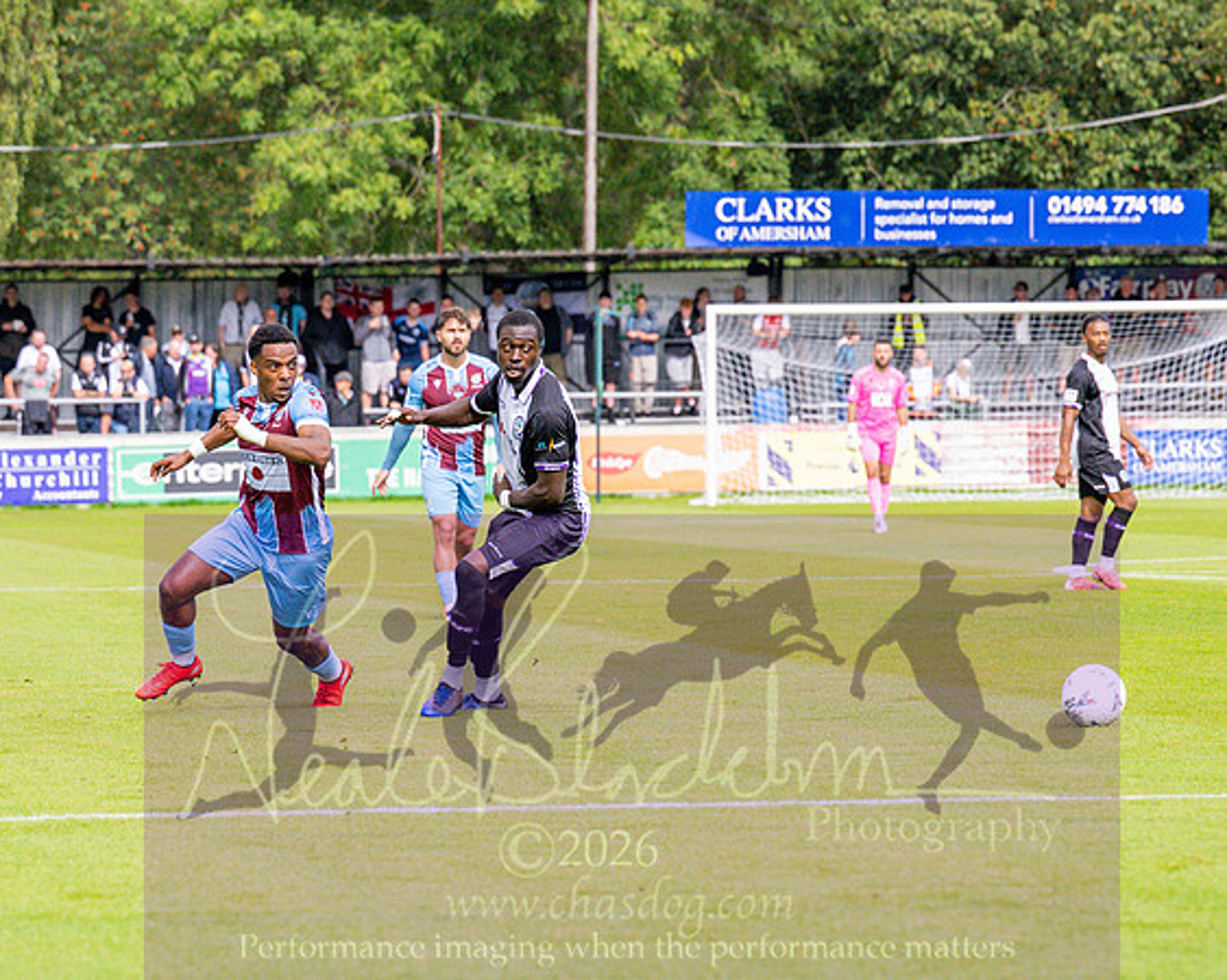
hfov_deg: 8.2
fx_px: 8545
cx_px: 652
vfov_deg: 6.6
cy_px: 720
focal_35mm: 235
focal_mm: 110
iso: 800
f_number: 4
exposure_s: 1/4000
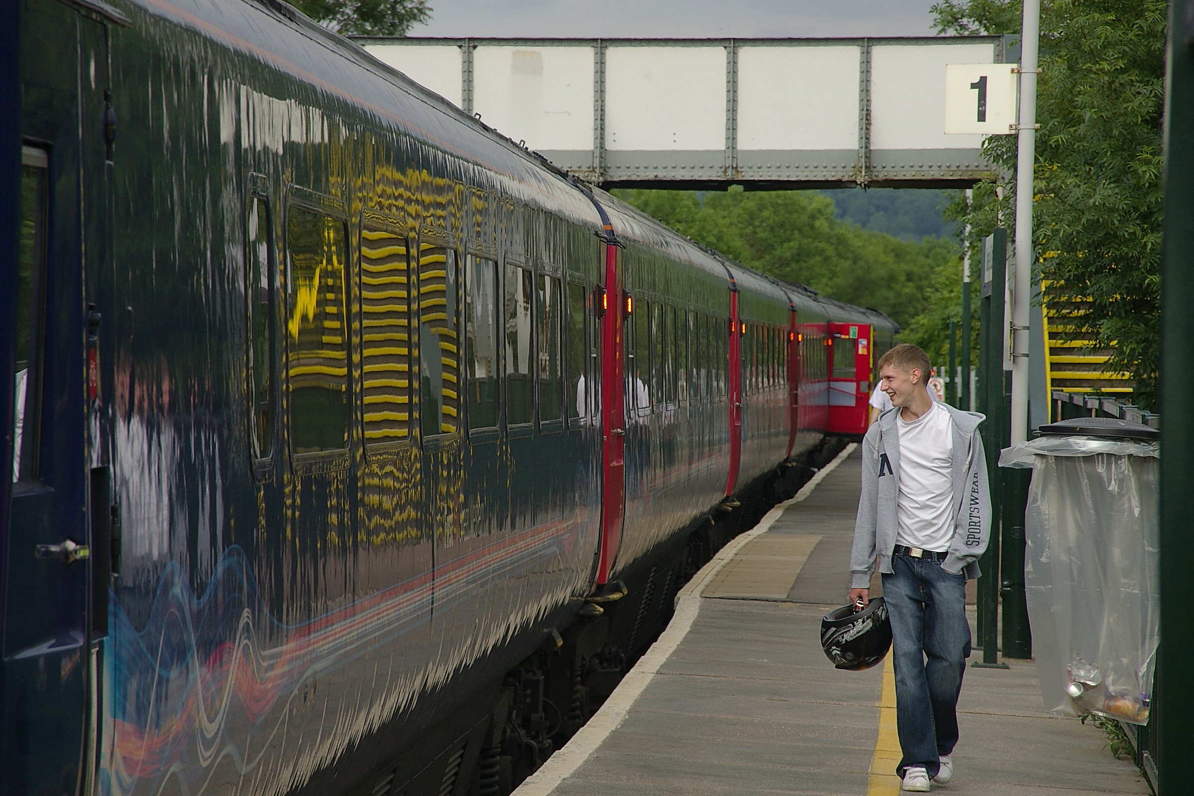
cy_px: 398
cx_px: 597
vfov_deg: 7.3
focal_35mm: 188
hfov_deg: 11.0
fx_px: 6218
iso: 200
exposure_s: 1/250
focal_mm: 125
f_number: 8
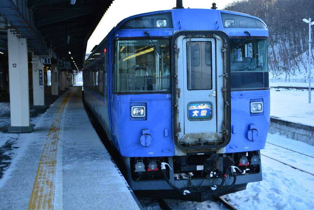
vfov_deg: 25.8
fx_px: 458
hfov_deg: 37.8
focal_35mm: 52
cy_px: 105
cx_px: 157
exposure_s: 1/100
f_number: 5
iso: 200
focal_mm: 35
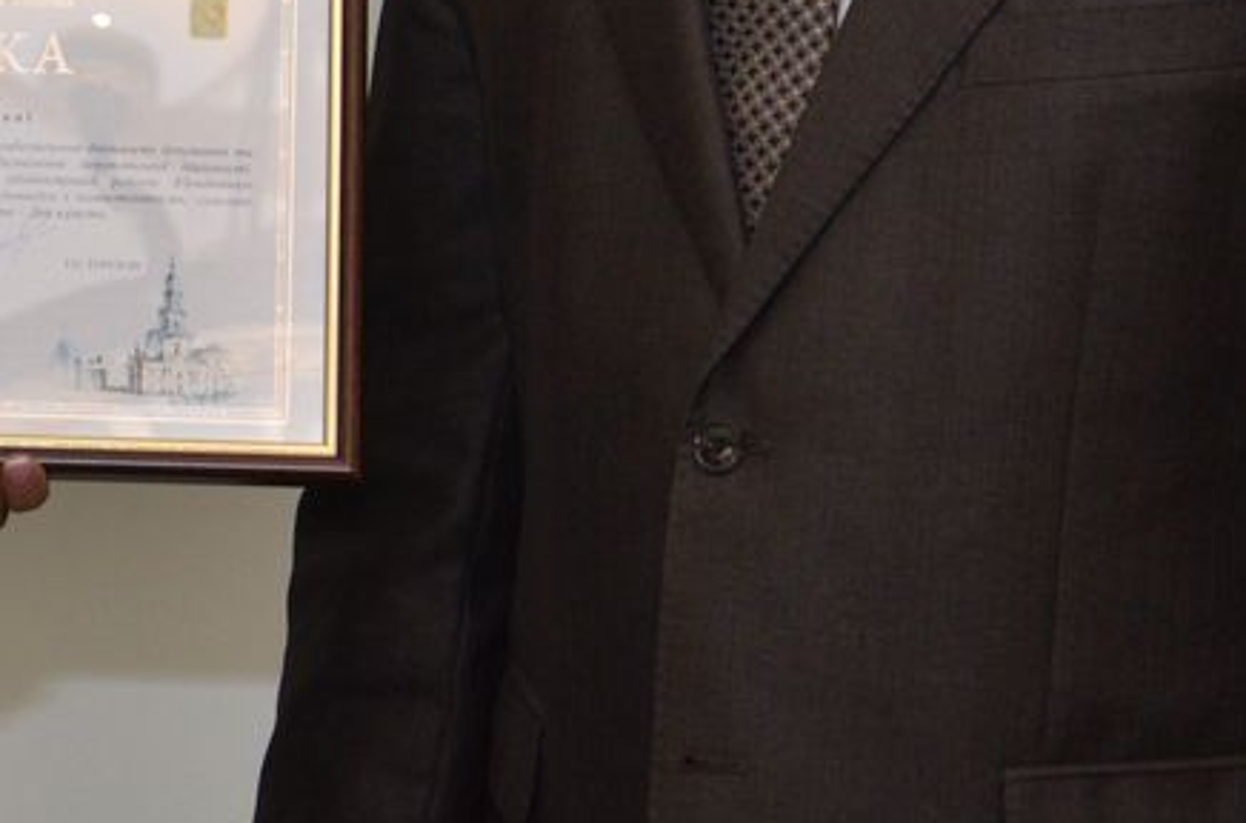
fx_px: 8317
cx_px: 171
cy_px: -453
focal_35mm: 241
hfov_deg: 8.5
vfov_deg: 5.6
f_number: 5
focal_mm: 50
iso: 800
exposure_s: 1/250
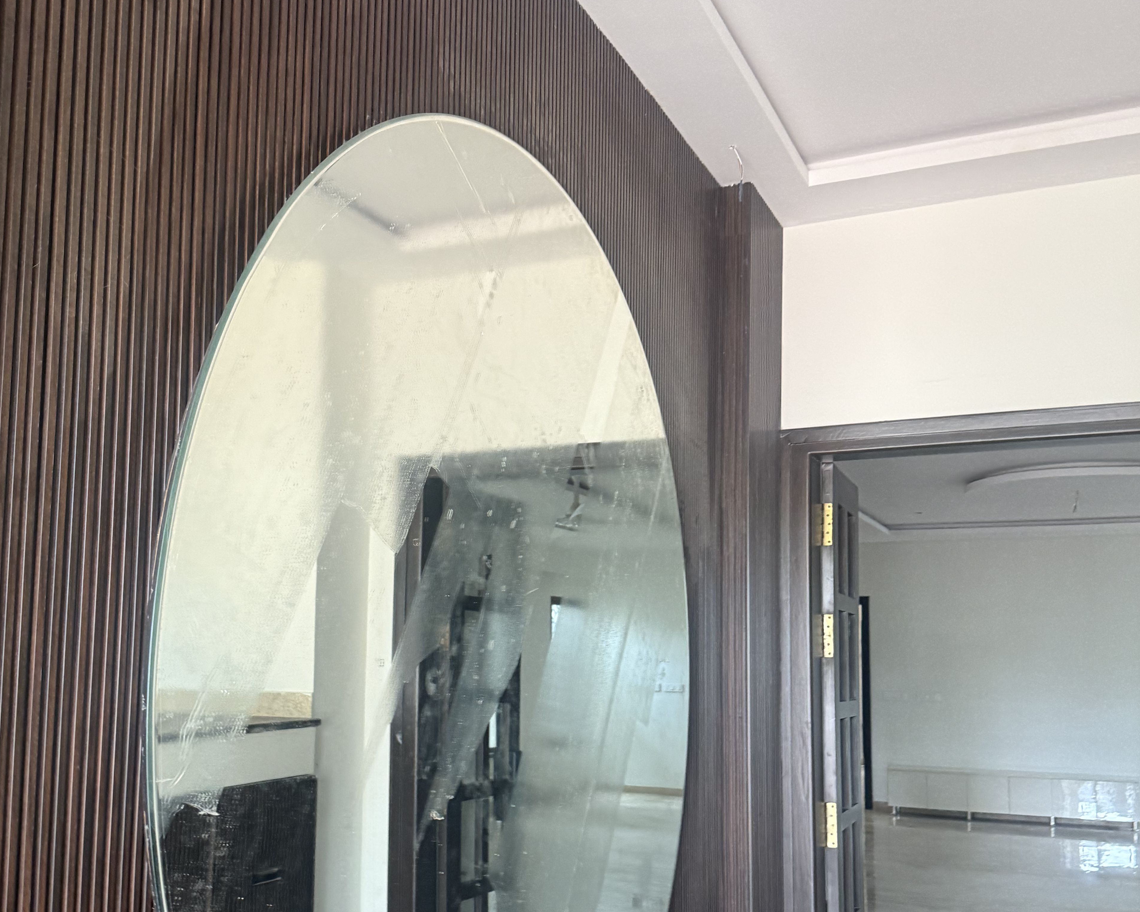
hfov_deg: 51.4
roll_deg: -2.8
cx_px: 511
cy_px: 567
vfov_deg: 41.9
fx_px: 1181
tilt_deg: +2.5
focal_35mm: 35
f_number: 1.78
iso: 320
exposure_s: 1/60
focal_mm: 6.76
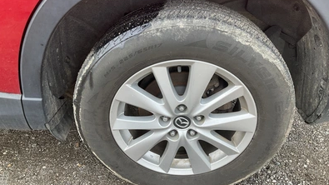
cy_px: 92
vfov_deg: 36.7
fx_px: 279
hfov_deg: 61.0
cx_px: 165
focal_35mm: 32
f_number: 1.8
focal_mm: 3
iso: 20
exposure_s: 1/232
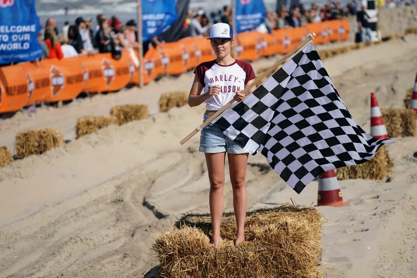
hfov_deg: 8.6
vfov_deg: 5.7
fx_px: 2768
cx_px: 208
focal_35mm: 239
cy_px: 139
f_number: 5.6
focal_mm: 239
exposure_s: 1/800
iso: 100
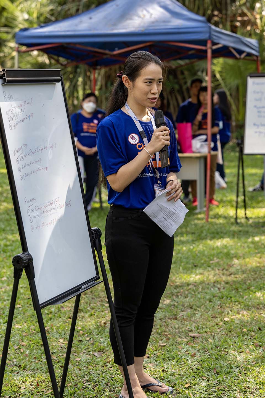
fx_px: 938
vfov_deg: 23.9
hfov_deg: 16.1
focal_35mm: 85
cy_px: 199
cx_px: 132
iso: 560
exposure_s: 1/800
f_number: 4.5
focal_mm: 85
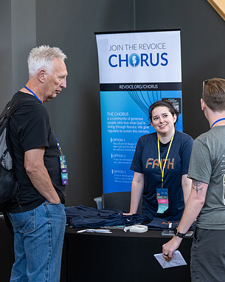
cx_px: 176
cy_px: 142
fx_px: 892
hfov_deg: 14.3
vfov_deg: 18.0
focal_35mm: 107
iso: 640
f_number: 2.8
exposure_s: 1/75
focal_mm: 50
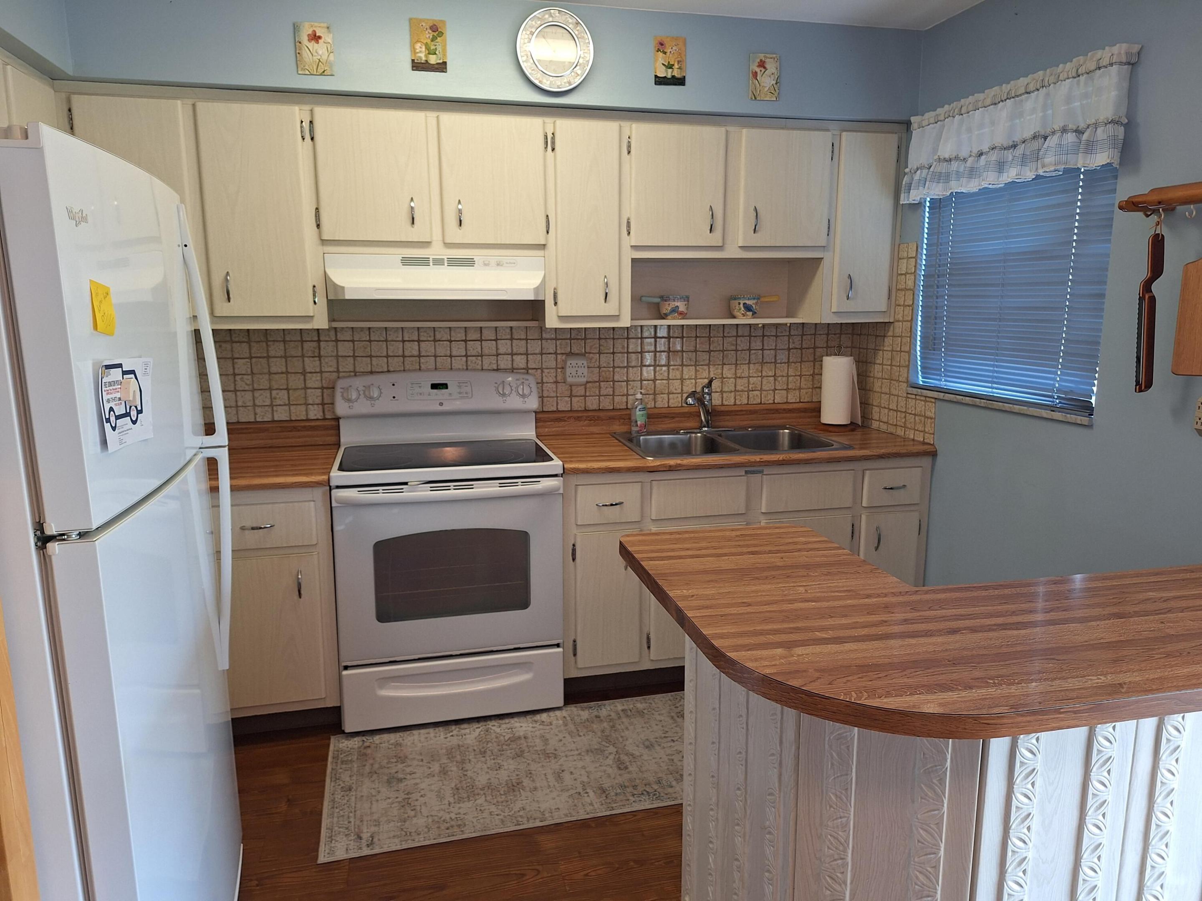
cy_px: 450
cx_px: 601
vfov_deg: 58.9
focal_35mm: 23
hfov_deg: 73.9
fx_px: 799
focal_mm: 5.54
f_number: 1.8
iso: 50
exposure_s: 1/40
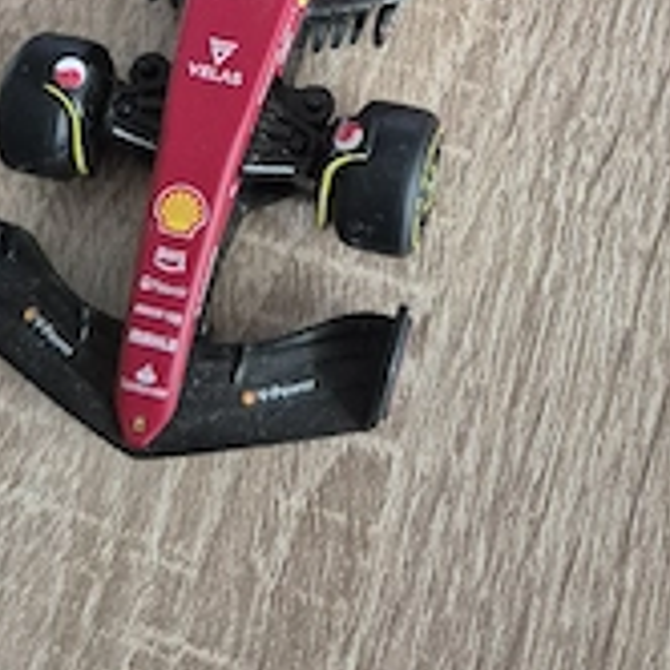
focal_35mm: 49
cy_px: -28
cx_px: 363
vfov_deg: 31.5
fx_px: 1073
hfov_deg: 34.7
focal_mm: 5.4
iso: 1250
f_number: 1.8
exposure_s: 1/100
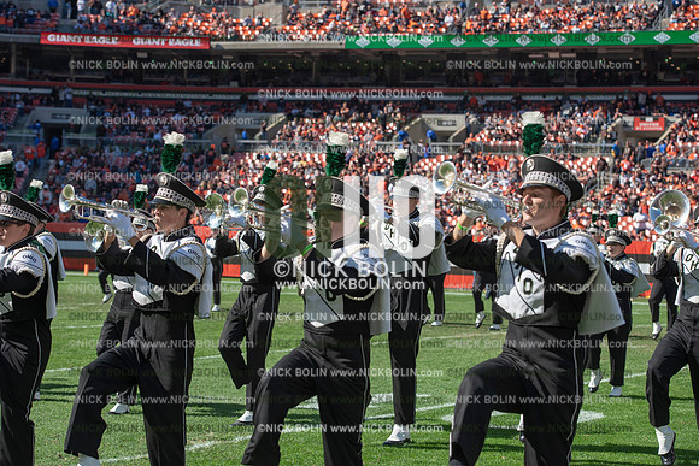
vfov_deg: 16.1
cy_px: 233
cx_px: 350
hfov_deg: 23.9
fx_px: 1651
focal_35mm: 85
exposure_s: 1/2000
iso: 400
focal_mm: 85
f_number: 5
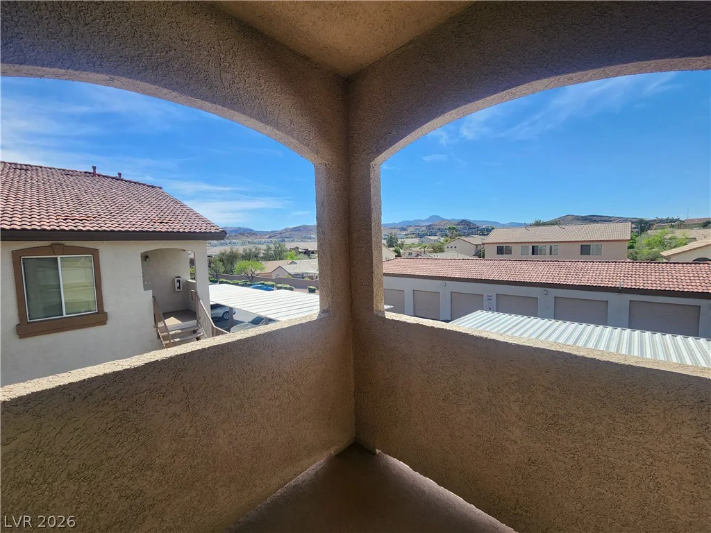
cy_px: 266
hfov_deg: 106.2
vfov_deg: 89.9
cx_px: 356
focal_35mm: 13
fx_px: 267
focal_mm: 2.2
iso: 50
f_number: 2.2
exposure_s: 1/1437
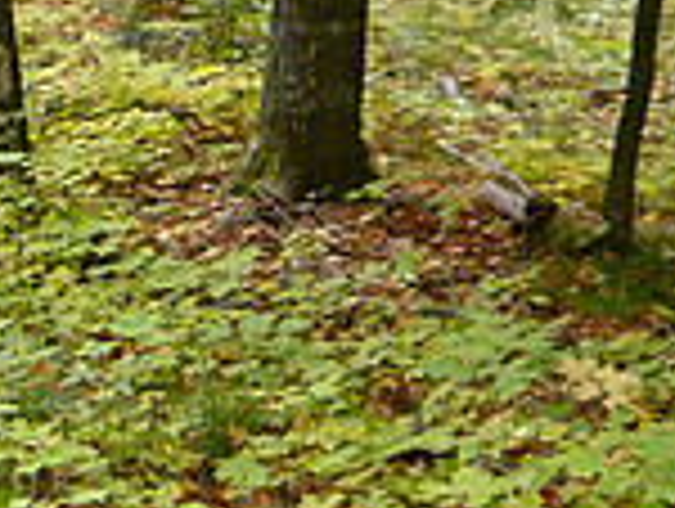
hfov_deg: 15.1
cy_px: 7
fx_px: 2266
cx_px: -468
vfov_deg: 12.7
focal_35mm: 116
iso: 100
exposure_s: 1/60
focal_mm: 4.9
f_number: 2.9
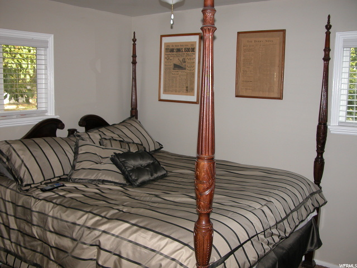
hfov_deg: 54.0
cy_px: 134
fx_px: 351
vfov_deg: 41.8
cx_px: 178
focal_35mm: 34
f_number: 2.8
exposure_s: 1/60
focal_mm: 8.9
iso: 100
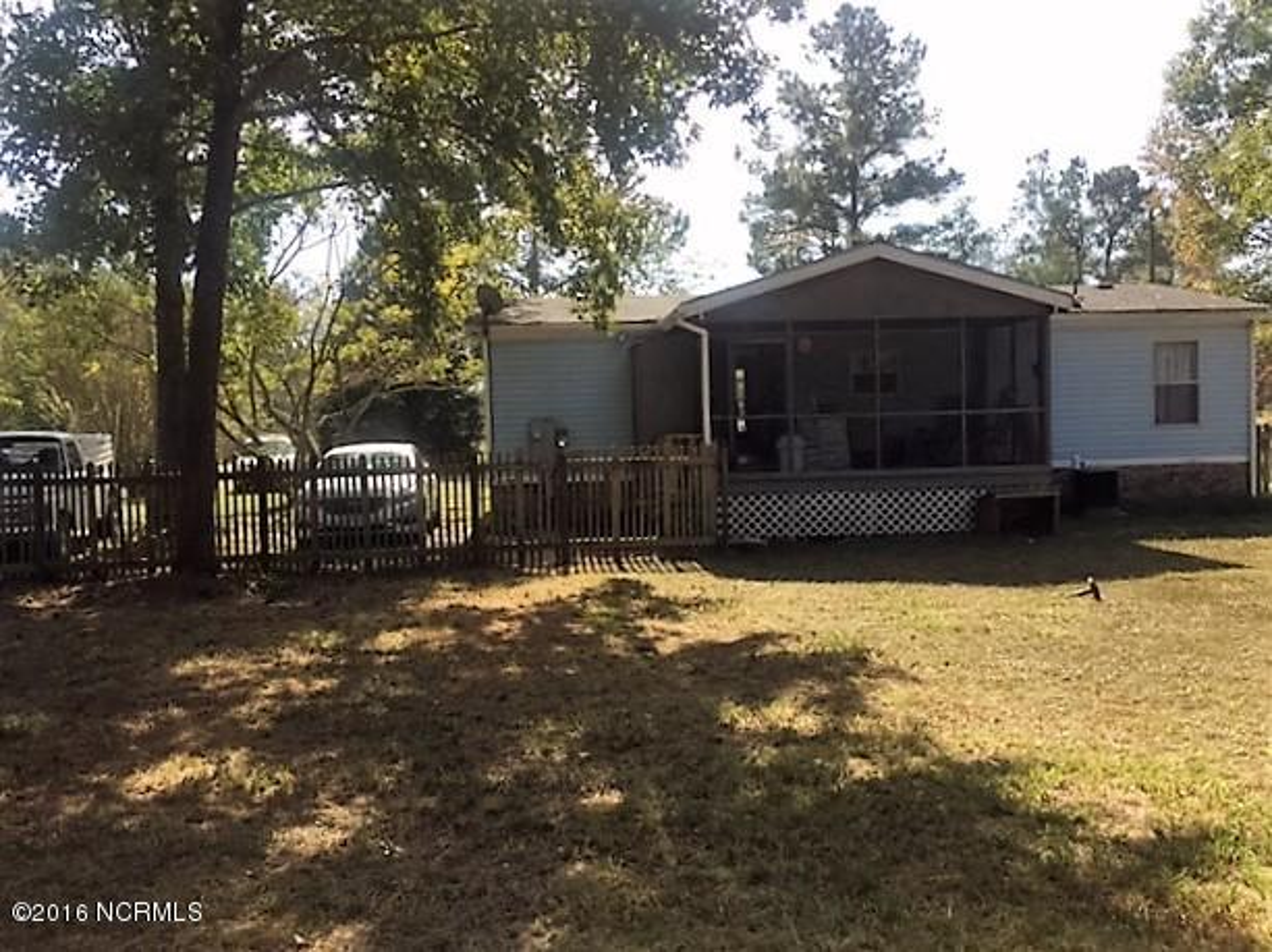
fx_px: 1065
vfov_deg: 48.2
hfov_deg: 61.7
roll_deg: +2.5
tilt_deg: -0.7
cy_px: 476
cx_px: 636
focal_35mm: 29
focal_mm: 4.15
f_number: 2.2
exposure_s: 1/879
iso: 32
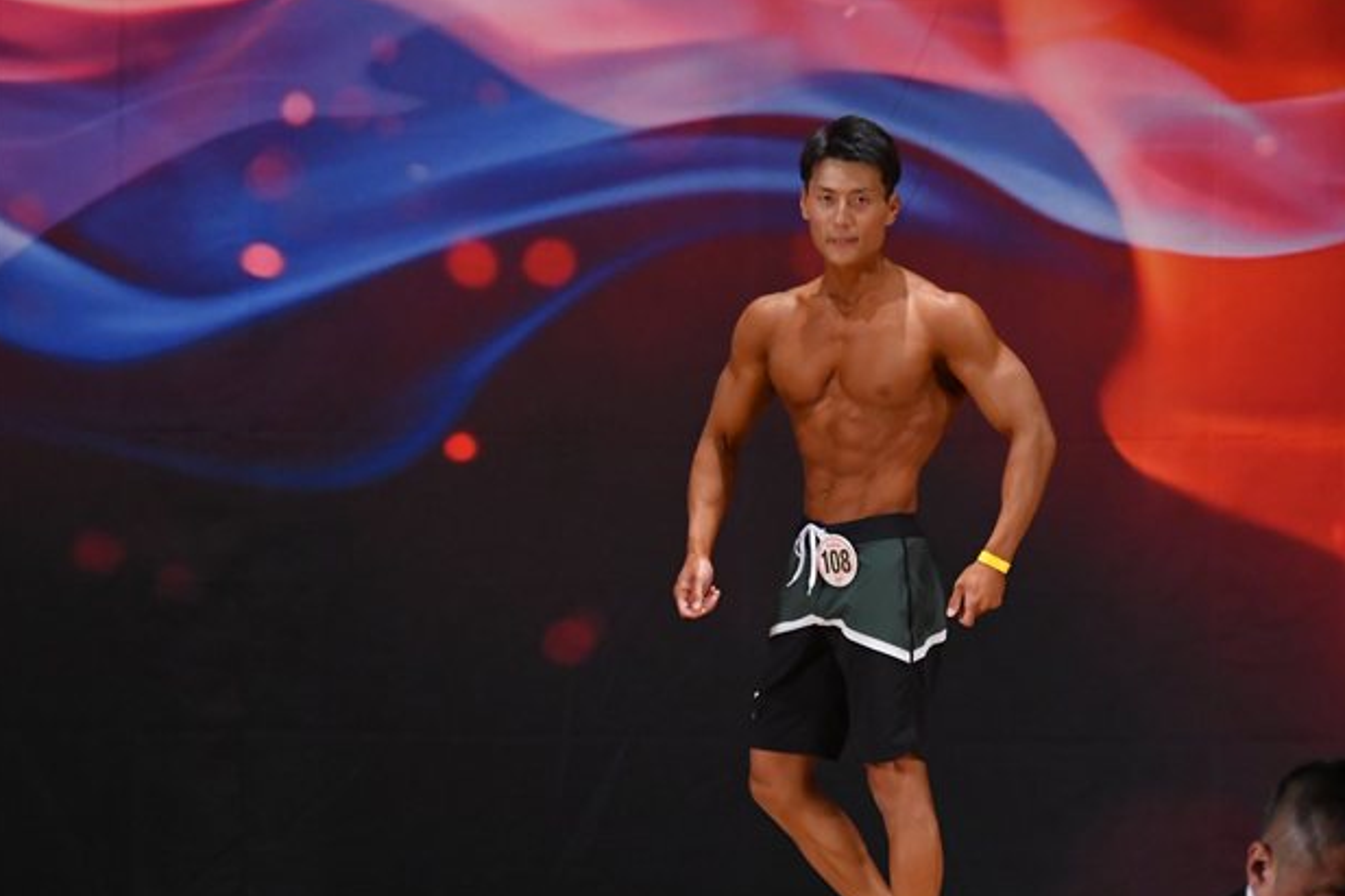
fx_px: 12661
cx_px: 832
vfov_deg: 4.1
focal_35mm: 339
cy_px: 541
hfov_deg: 6.1
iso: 3200
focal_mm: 180
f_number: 5.6
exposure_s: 1/400
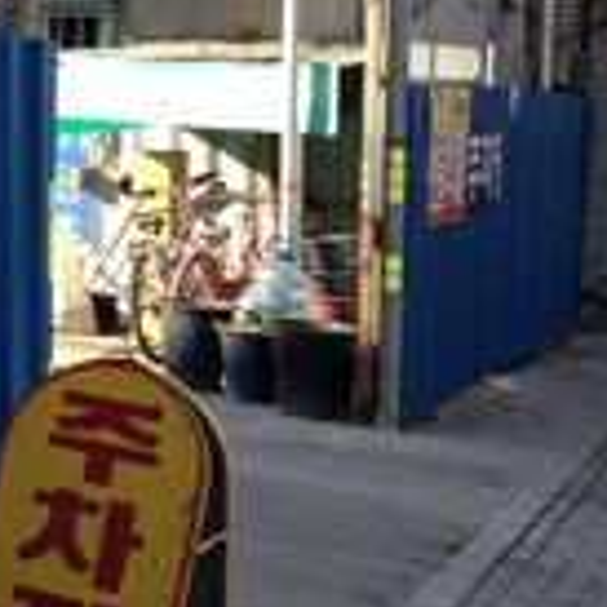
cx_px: -368
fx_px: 2242
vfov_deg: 15.2
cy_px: 42
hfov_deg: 14.2
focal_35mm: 113
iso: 64
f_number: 2.4
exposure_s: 1/536
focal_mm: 4.28
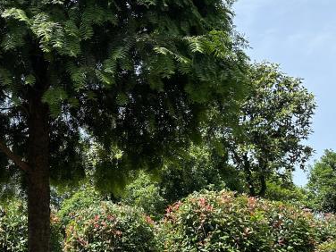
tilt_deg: +23.3
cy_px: 66
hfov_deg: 35.4
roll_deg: +0.7
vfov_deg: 28.2
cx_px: 36
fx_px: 495
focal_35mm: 51
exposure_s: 1/2660
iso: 80
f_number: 1.78
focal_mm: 6.86
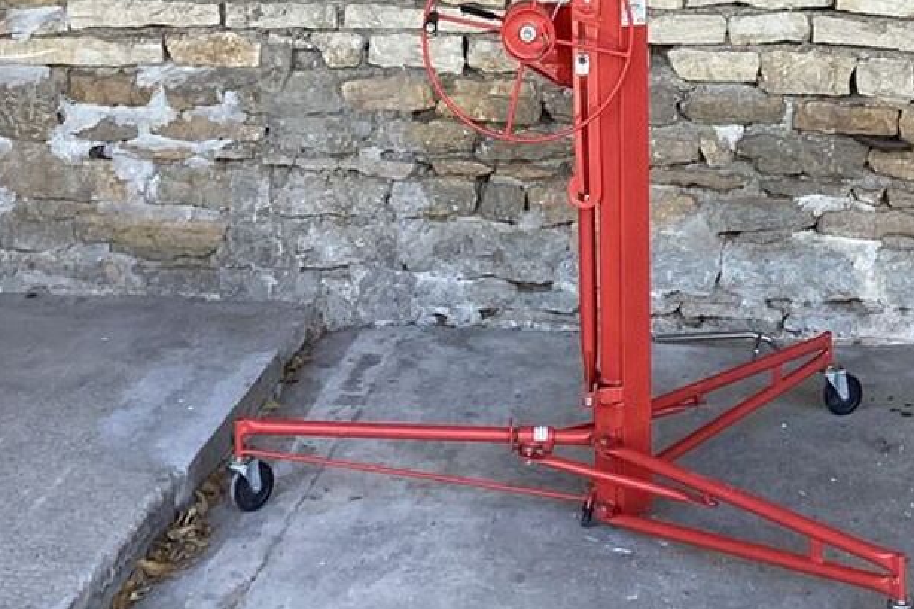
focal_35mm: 70
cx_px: 572
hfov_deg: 28.7
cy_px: -345
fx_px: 1777
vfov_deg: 17.2
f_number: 2.4
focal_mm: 3.3
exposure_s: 1/143
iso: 25
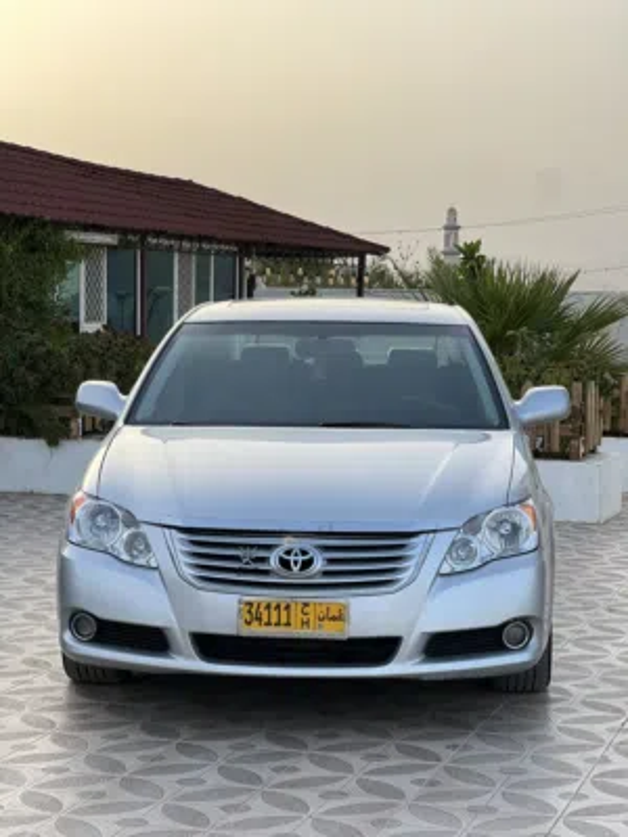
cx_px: 314
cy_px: 418
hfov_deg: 19.1
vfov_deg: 25.3
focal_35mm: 77
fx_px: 1863
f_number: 2.8
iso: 25
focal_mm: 9
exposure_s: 1/259
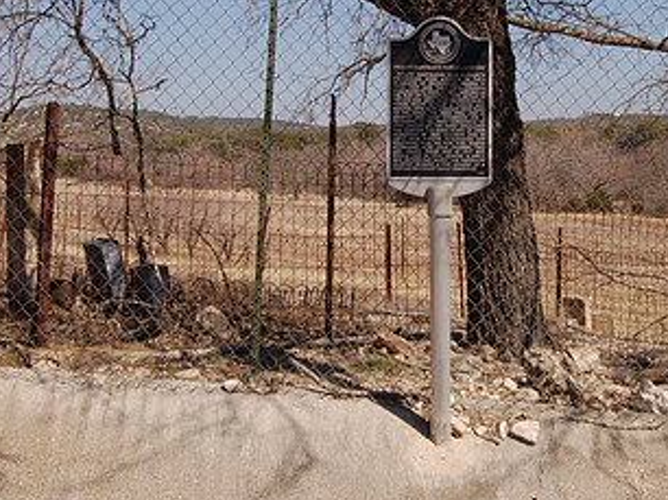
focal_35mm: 63
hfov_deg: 30.6
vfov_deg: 23.2
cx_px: 434
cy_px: 172
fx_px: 1213
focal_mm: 23
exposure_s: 1/160
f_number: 20
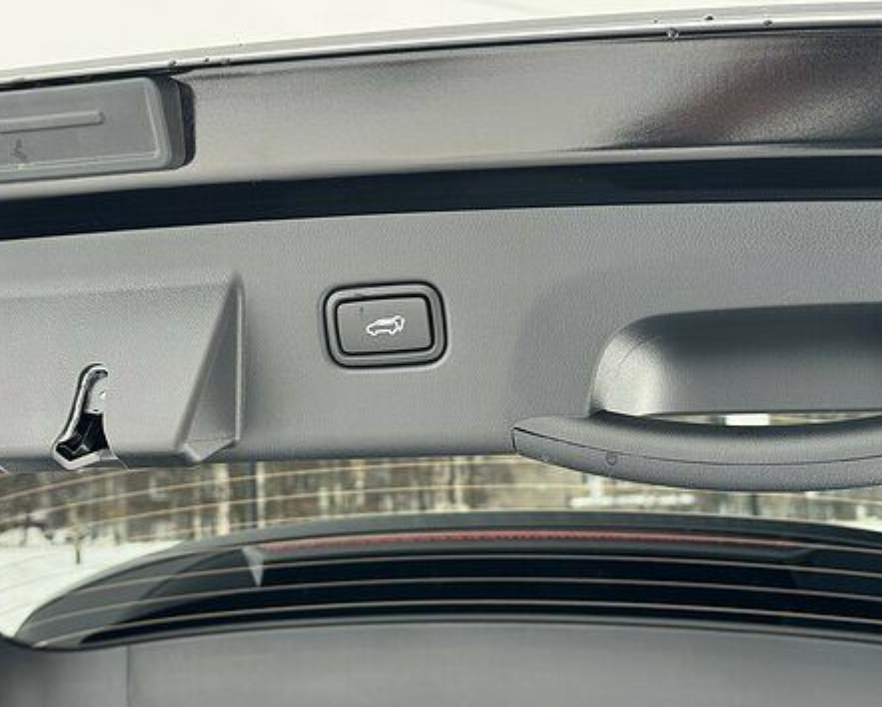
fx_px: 1515
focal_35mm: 58
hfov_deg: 32.4
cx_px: 363
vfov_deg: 26.3
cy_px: 344
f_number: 1.78
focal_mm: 6.76
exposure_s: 1/141
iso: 80
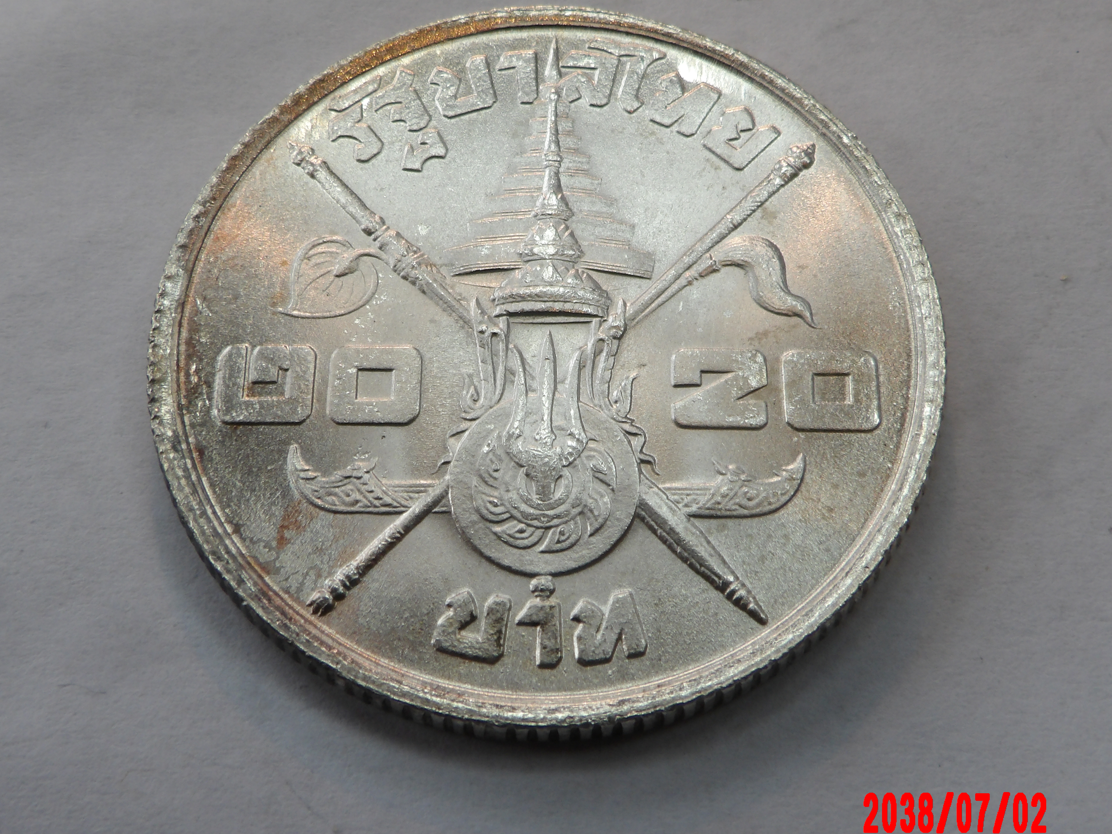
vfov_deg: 25.6
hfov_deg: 33.8
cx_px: 560
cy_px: 373
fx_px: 1831
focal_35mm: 57
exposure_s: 1/42
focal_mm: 7.6
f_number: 4.9
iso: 100
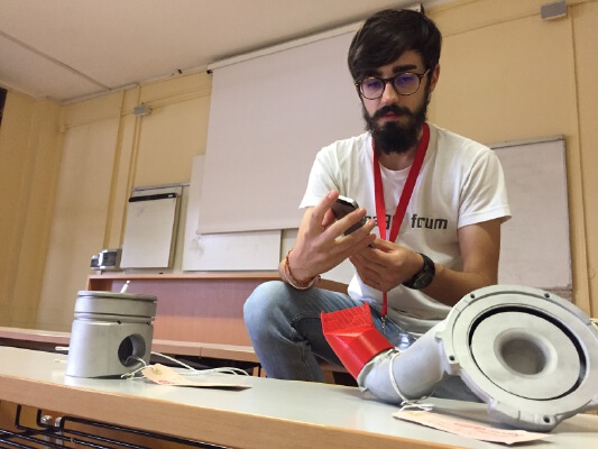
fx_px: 501
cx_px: 299
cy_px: 224
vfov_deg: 48.2
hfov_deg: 61.6
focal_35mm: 29
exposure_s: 1/33
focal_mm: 4.15
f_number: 2.2
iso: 320
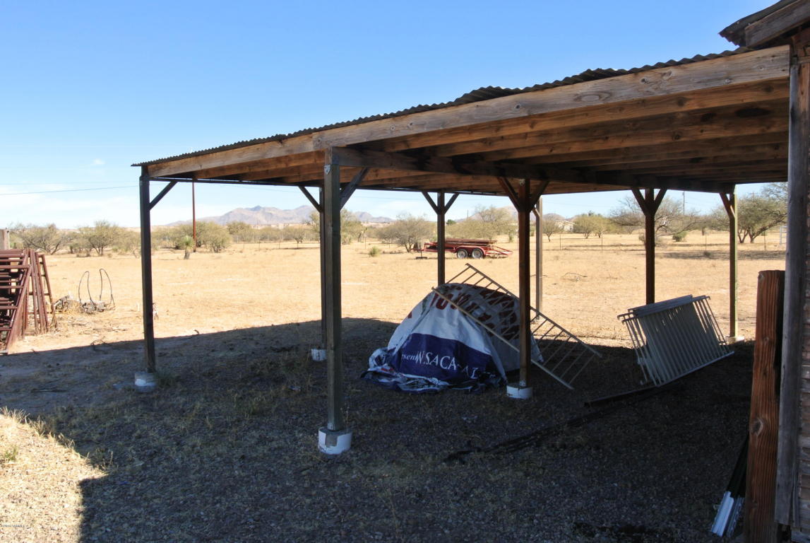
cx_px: 405
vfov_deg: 41.2
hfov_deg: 58.7
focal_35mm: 32
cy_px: 272
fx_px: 721
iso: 100
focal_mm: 12.2
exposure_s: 1/60
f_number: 13
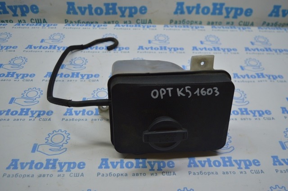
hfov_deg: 55.2
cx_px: 144
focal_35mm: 34
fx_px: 276
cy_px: 96
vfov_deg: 38.3
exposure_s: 1/160
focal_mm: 23
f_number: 3.8
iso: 400
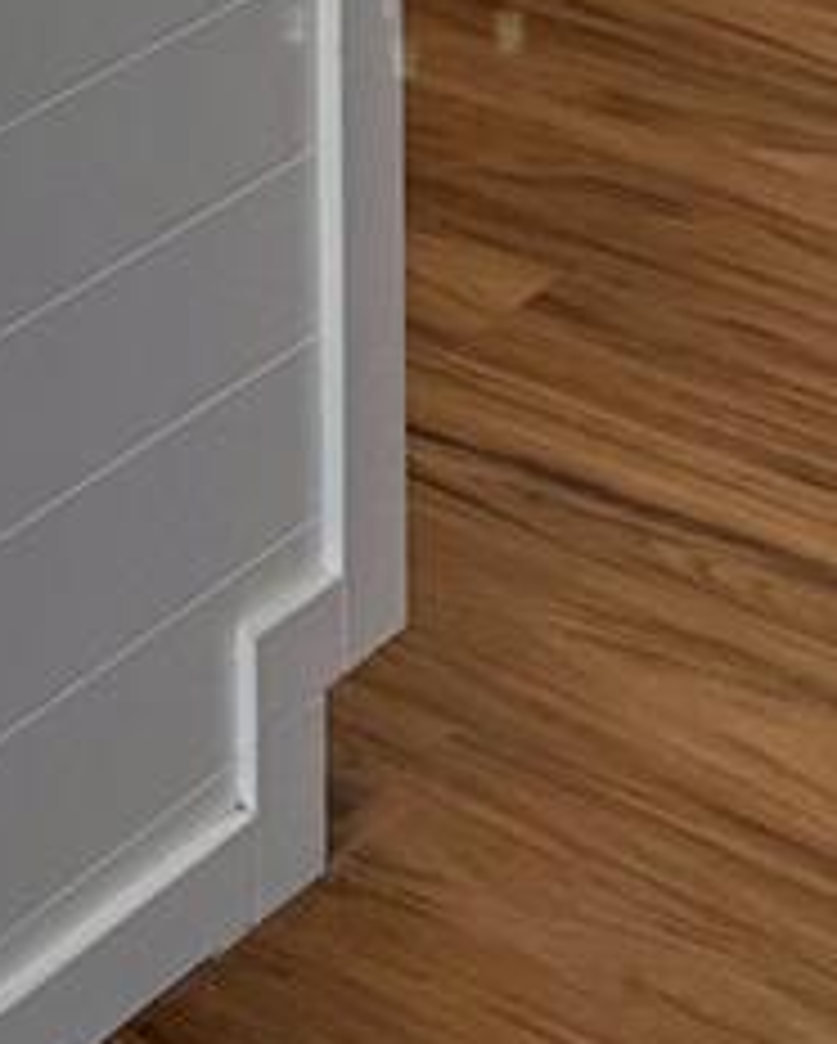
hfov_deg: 12.8
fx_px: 3742
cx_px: 486
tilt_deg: -3.6
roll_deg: +0.2
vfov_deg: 12.9
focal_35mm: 121
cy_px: -1314
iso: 160
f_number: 1.78
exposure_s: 1/239
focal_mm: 6.76
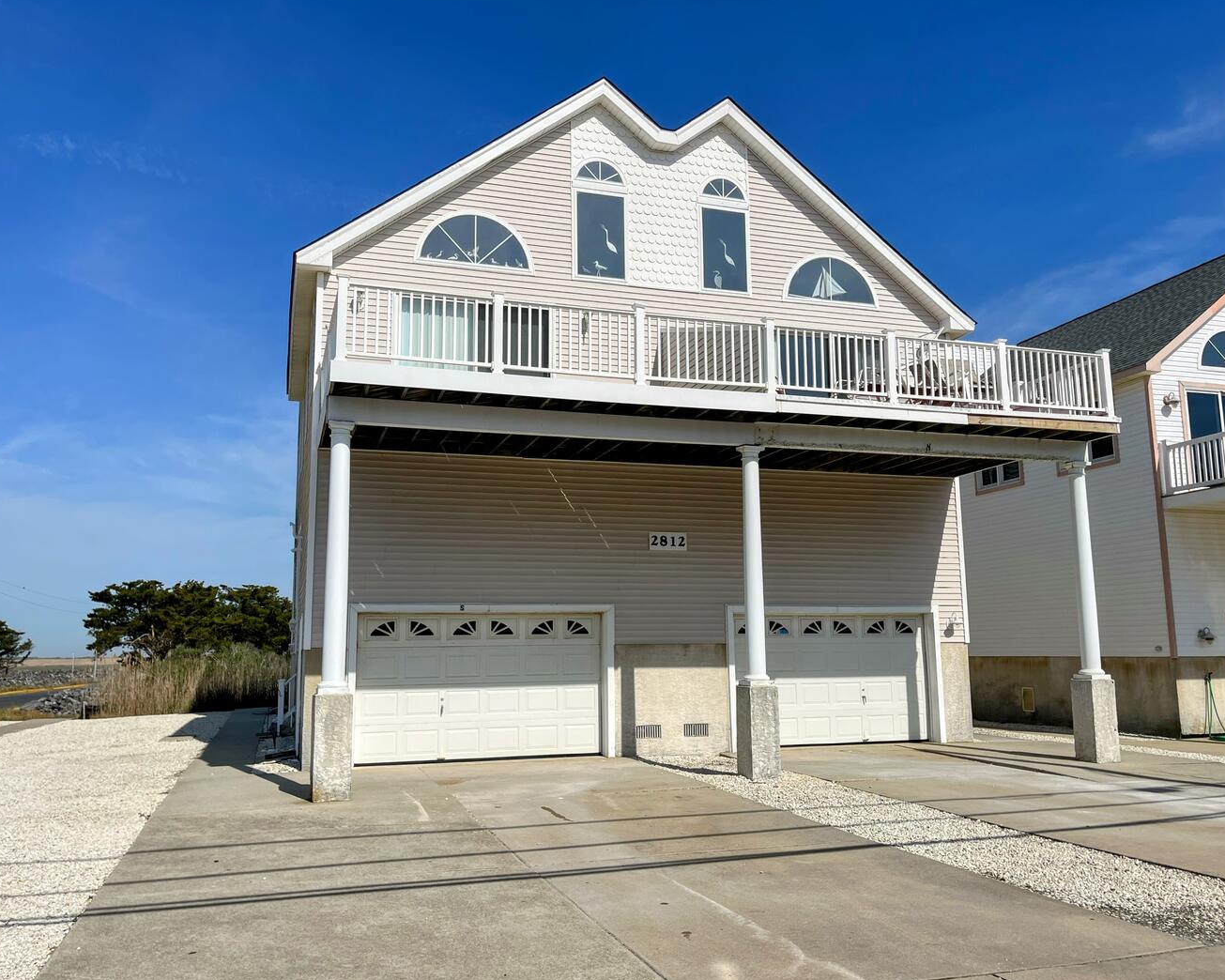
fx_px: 1015
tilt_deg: +7.5
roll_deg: +1.4
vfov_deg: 51.5
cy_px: 500
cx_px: 618
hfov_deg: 62.2
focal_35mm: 28
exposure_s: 1/9091
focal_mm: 5.1
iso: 50
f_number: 1.6
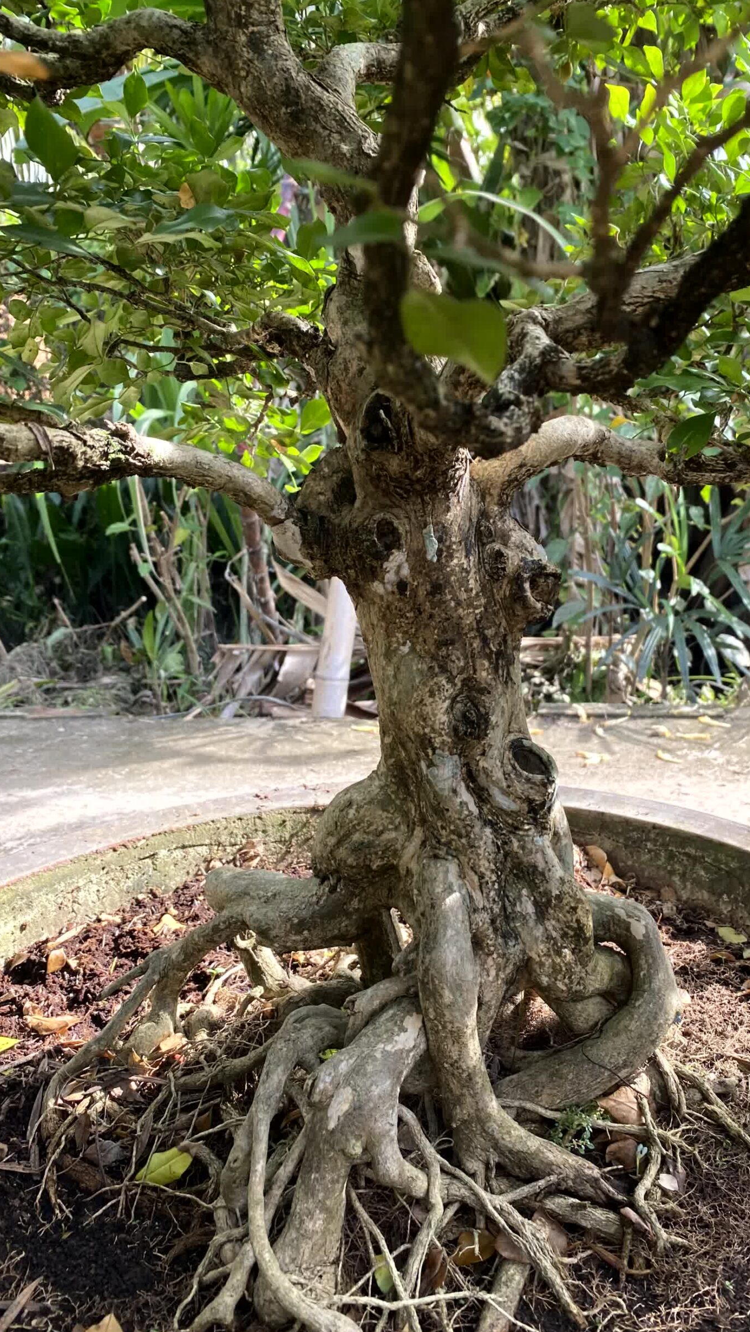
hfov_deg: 38.9
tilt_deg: -12.3
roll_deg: +2.5
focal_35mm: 30
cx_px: 429
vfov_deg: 64.3
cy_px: 677
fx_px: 1060
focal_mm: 4.25
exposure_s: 1/160
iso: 32
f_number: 1.8
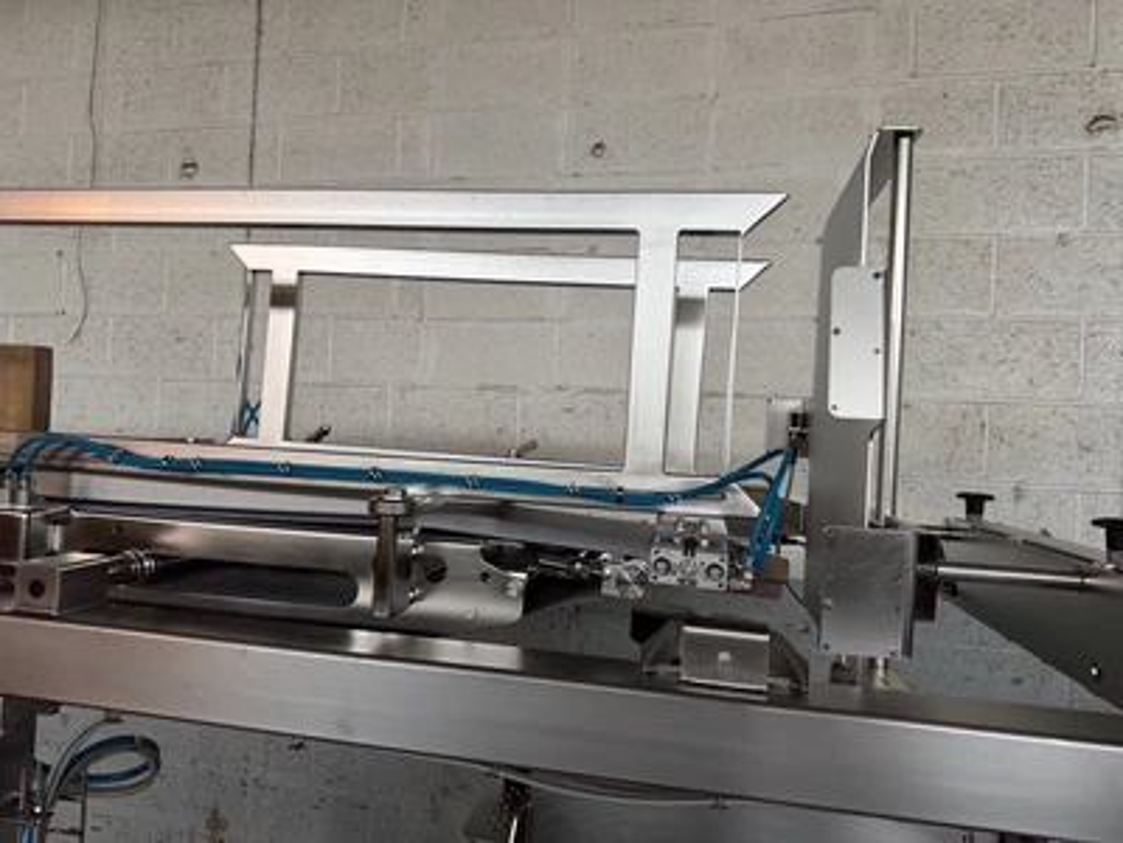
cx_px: 562
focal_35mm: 24
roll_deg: +2.1
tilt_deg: +2.1
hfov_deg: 71.6
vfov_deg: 56.8
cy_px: 422
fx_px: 779
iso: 200
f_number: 1.78
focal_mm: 6.76
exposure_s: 1/89
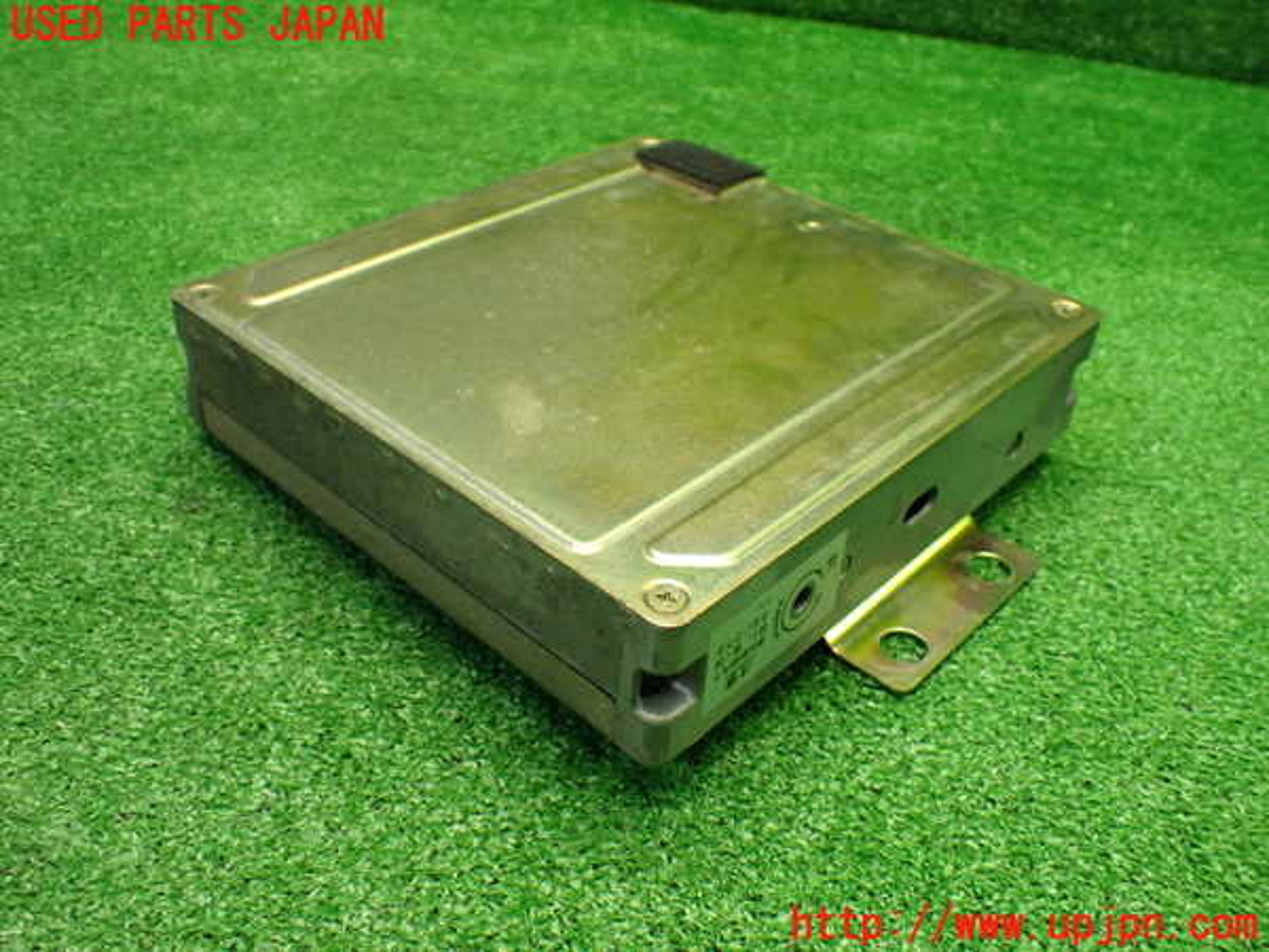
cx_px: 634
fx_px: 1173
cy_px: 476
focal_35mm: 32
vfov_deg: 44.2
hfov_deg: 56.8
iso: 800
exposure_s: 1/125
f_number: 2.4
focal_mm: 5.79
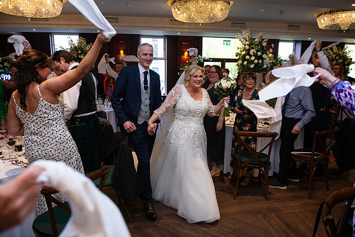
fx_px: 237
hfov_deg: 73.7
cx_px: 178
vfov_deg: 53.2
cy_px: 118
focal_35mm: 24
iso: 800
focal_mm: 24
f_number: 3.5
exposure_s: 1/160
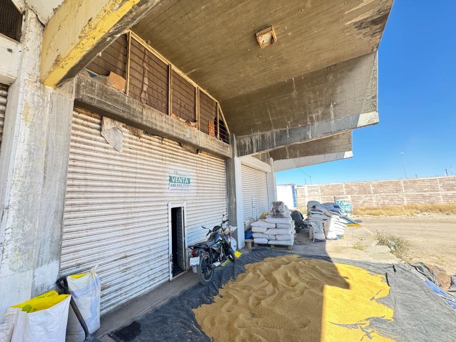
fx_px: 184
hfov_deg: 102.1
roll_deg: +3.7
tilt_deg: +9.1
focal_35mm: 14
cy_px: 171
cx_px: 228
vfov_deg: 85.7
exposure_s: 1/139
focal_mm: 2.22
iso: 40
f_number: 2.2
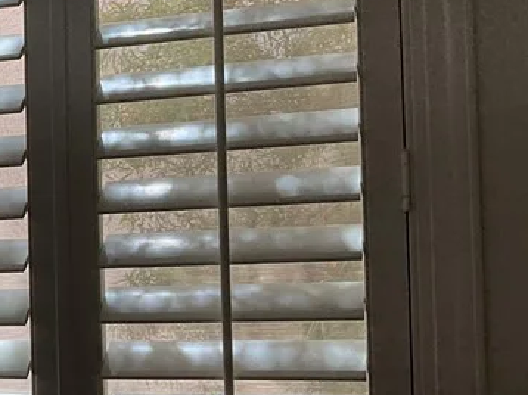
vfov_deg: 17.7
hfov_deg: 21.2
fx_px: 1265
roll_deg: +0.4
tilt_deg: +1.3
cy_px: 261
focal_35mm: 83
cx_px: -174
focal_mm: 3
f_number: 1.8
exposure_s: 1/199
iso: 16
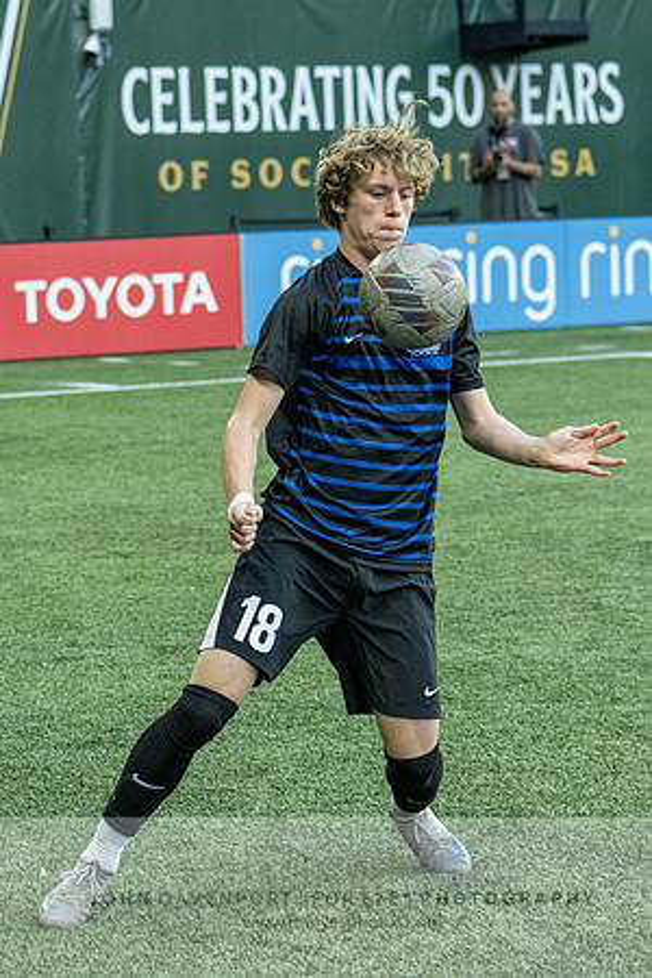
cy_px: 388
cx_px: 238
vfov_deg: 13.8
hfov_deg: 9.2
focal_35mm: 149
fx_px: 4053
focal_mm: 80
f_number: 4.5
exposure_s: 1/1000
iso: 2500
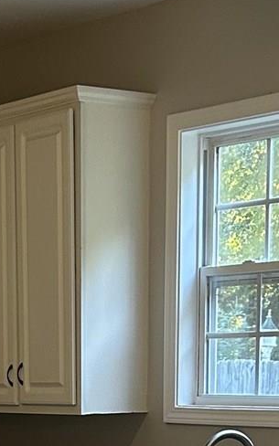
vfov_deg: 15.2
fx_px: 1582
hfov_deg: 10.0
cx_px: 16
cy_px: 608
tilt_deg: -9.5
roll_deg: +0.5
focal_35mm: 130
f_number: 1.5
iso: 125
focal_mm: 5.7
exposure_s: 1/60
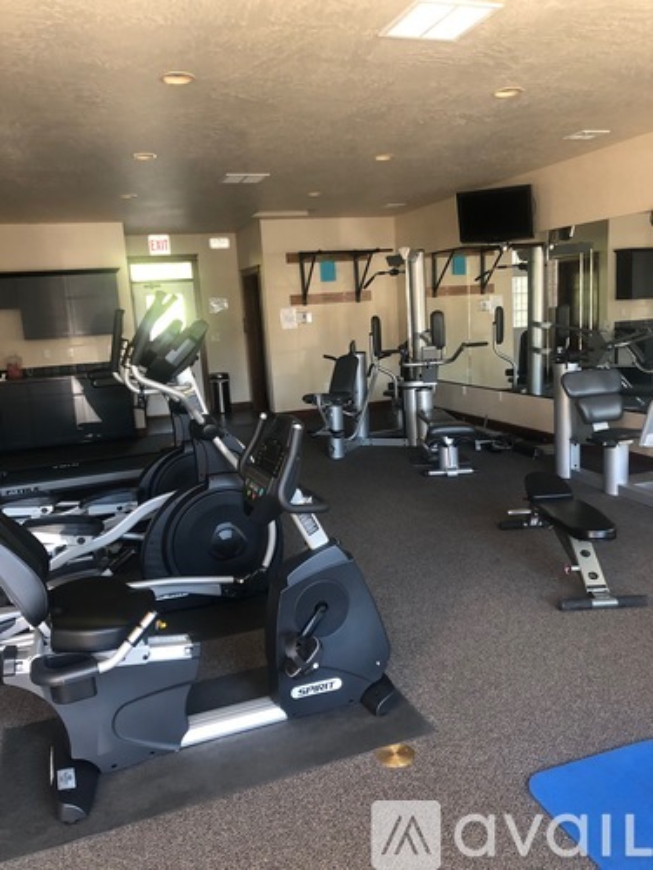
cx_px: 326
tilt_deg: -10.3
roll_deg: +4.6
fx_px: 704
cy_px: 435
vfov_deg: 63.4
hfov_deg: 49.7
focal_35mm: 28
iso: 64
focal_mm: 3.99
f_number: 1.8
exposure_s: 1/15
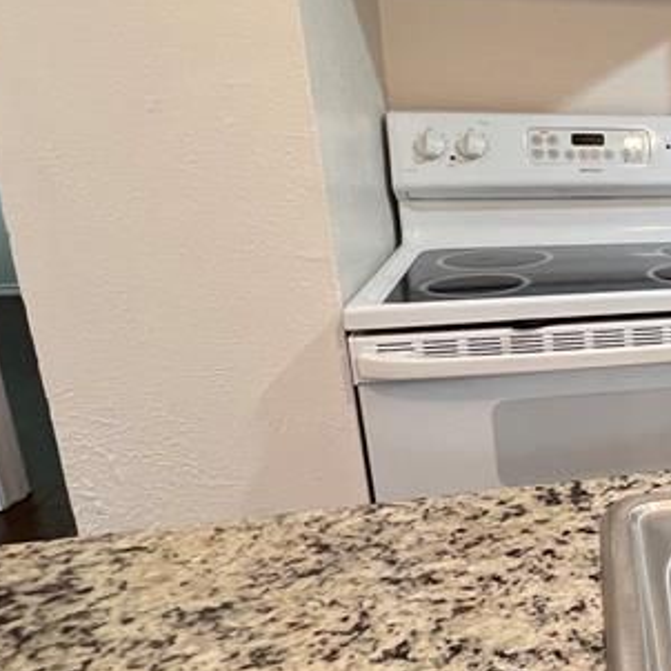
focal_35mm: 39
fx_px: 855
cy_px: 344
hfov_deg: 30.7
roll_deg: -1.6
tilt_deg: -15.3
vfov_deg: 42.8
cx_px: 927
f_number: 1.8
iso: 320
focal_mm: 1.57
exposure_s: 1/60
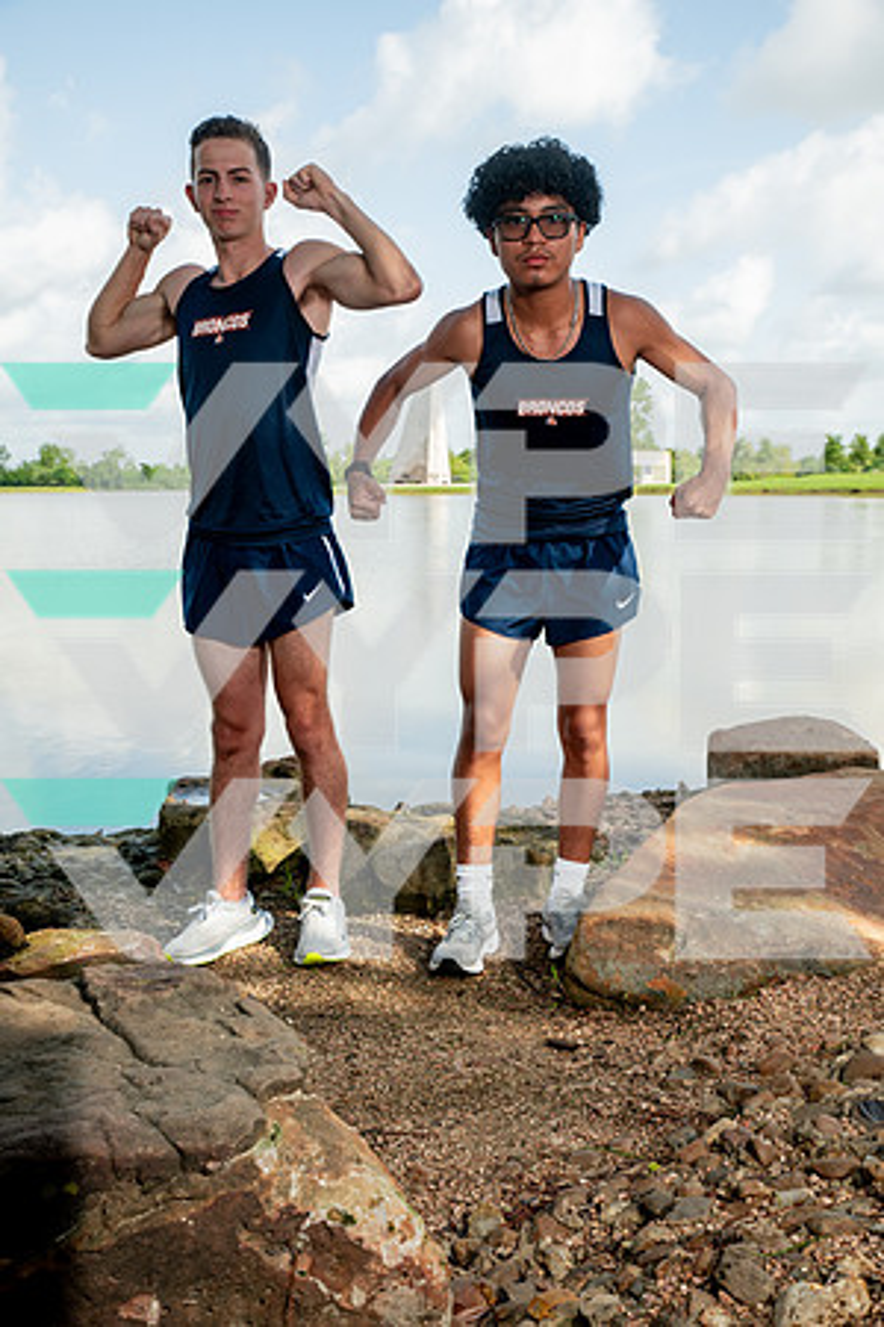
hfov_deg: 36.9
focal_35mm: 36
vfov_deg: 53.1
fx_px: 1326
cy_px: 664
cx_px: 442
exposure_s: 1/250
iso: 100
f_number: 7.1
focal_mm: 36
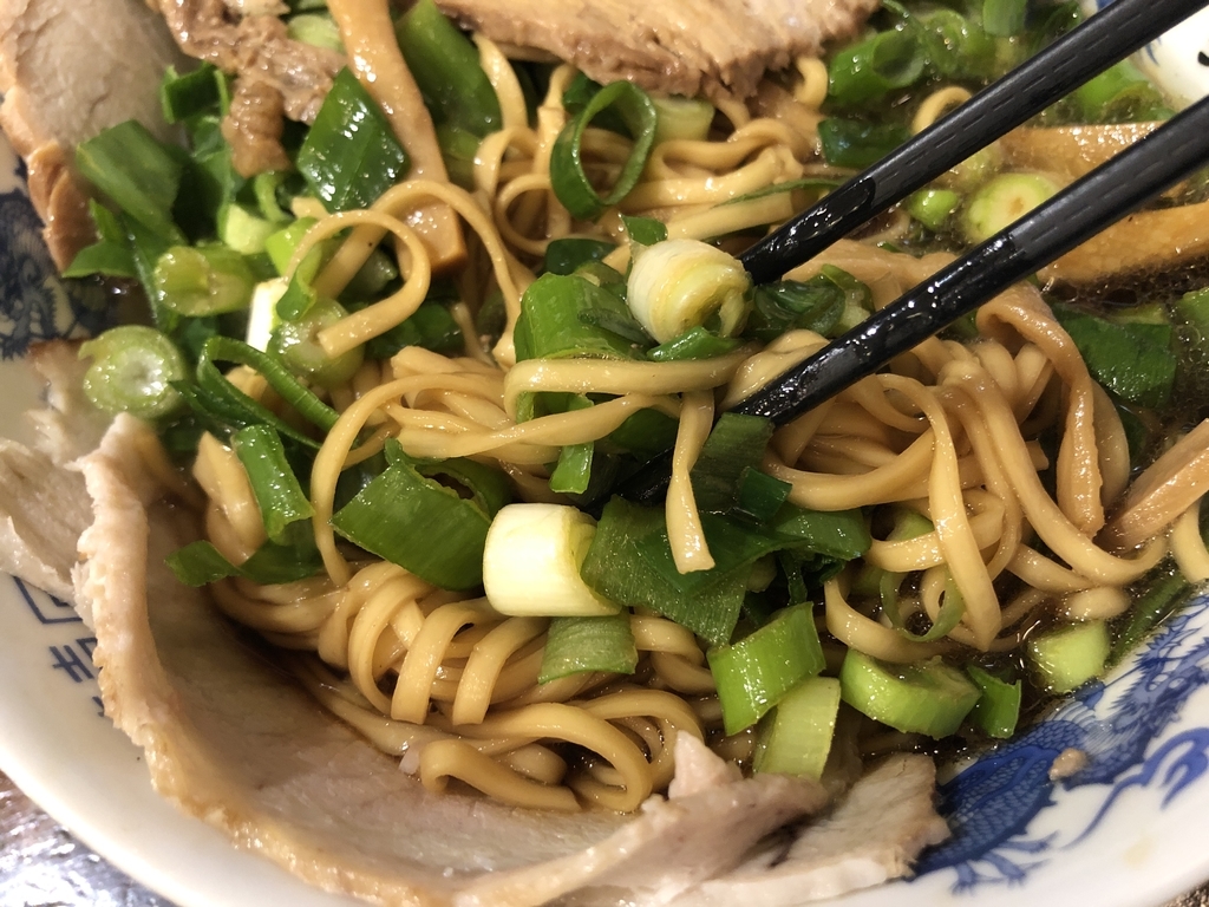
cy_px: 454
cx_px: 604
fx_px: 978
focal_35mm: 28
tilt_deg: -62.1
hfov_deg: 63.4
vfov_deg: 49.7
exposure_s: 1/8
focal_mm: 3.99
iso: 80
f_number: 1.8
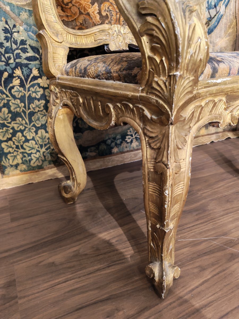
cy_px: 160
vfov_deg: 65.3
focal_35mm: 27
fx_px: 249
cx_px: 120
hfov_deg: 51.4
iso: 3200
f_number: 1.9
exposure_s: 1/33
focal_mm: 6.12
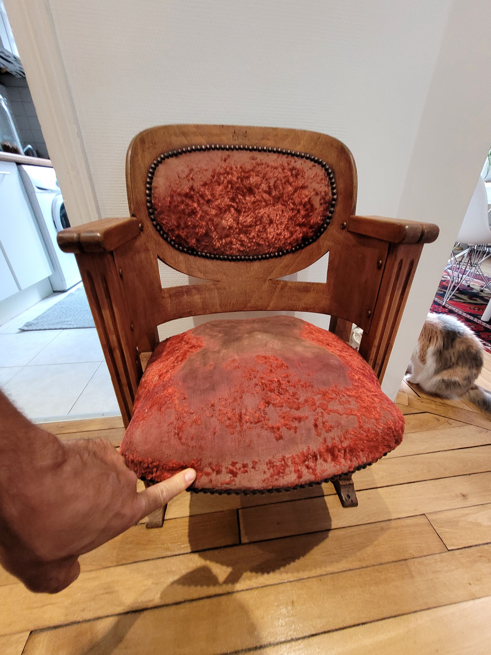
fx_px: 246
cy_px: 328
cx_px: 246
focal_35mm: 13
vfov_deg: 106.2
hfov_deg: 89.9
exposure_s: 1/50
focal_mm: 1.74
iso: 320
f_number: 2.2
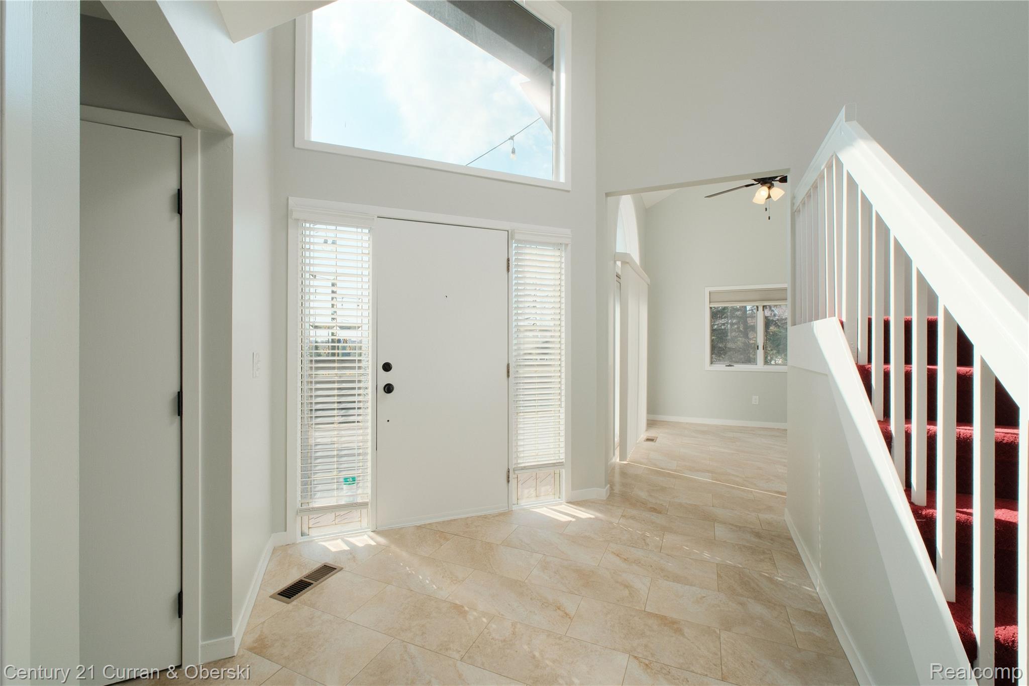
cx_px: 514
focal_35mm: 15
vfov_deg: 77.3
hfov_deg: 100.4
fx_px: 429
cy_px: 343
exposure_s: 1/250
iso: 800
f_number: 8
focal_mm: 10
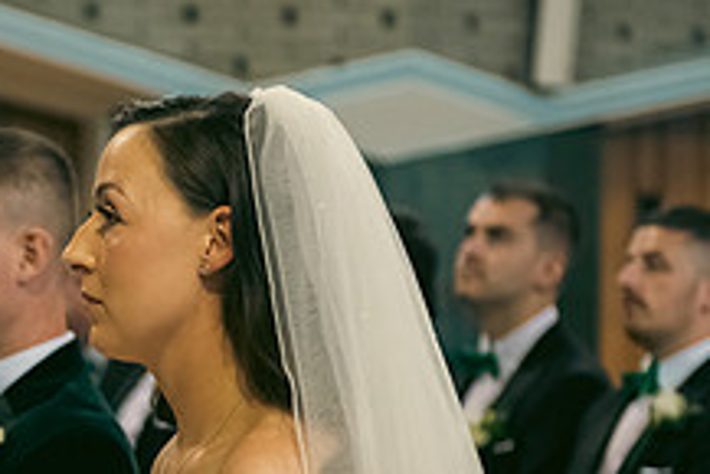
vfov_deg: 7.3
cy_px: 414
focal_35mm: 187
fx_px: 3690
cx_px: 115
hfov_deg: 10.9
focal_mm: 70
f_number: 3.5
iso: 1000
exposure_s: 1/160
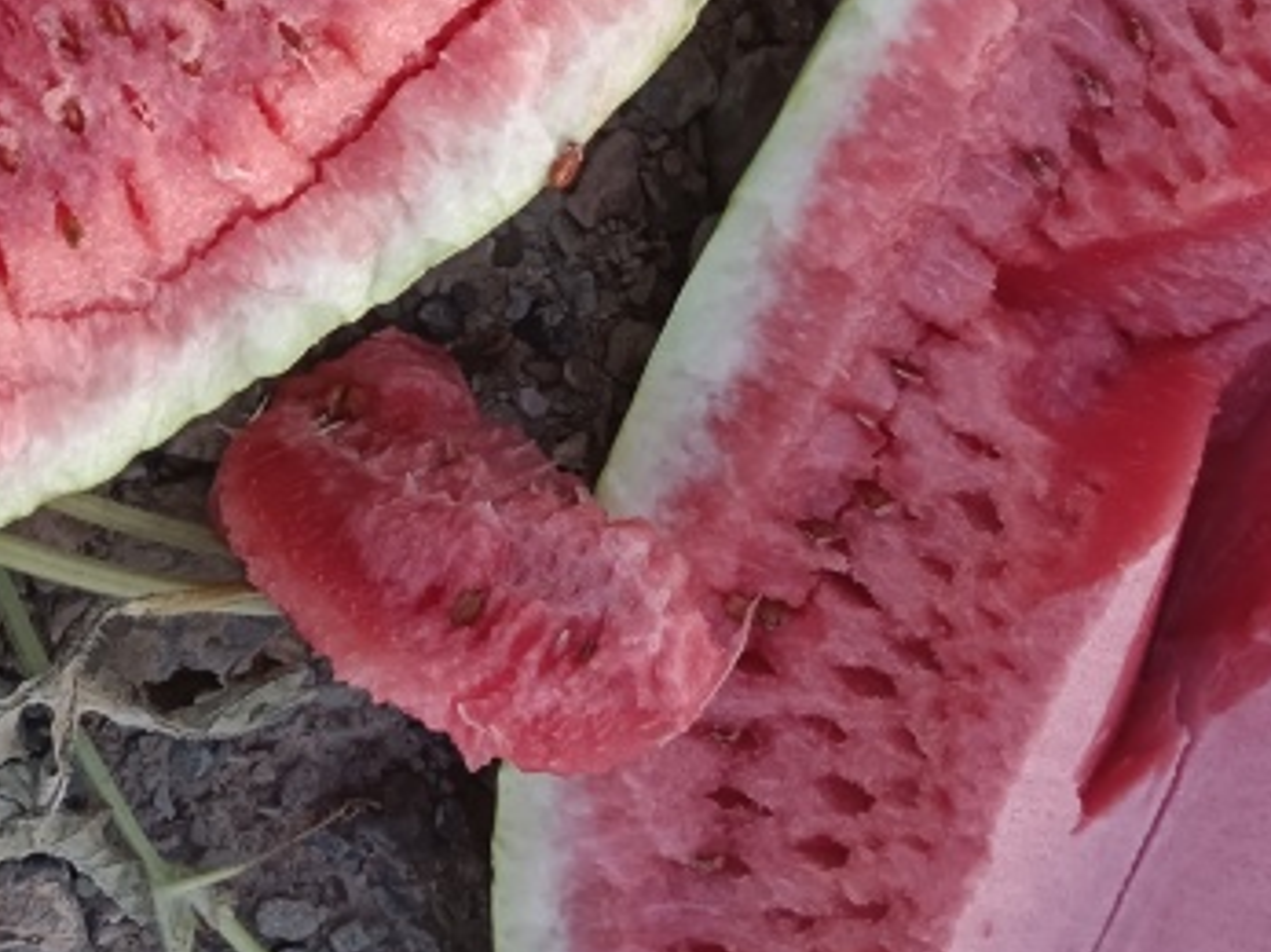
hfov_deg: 31.8
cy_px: 26
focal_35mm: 60
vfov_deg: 23.5
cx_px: 363
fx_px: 2202
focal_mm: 3.96
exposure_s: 1/100
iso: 318
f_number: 1.8
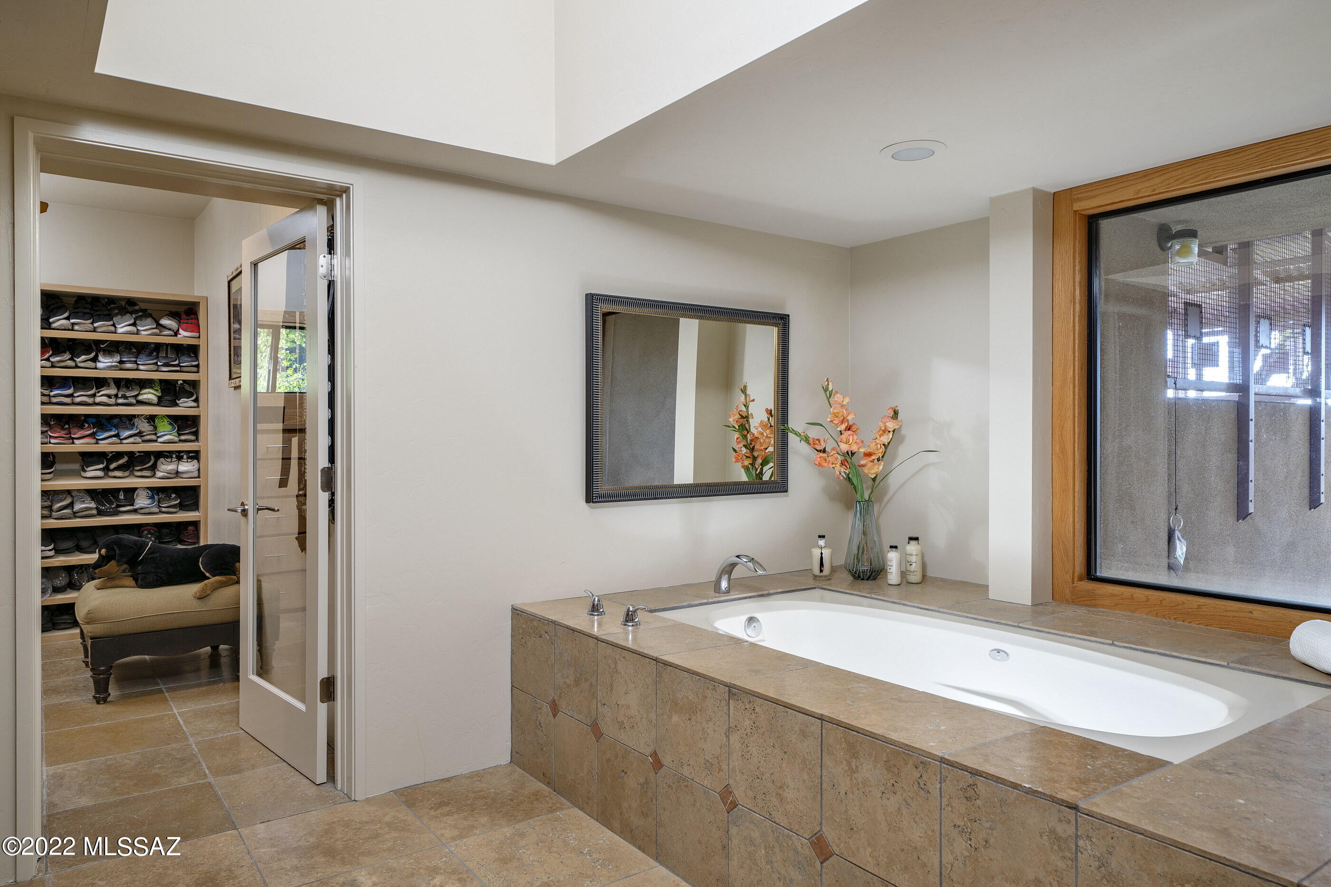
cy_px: 444
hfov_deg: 78.6
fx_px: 813
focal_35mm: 22
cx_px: 666
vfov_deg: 57.2
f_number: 8
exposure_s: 1/6
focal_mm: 22
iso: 200
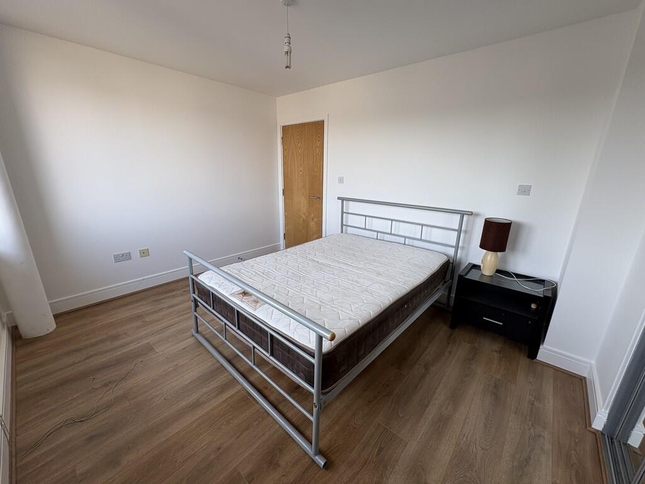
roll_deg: -0.6
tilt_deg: -15.9
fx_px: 261
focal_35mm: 14
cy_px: 242
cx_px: 322
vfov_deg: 85.7
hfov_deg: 102.1
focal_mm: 2.22
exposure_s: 1/99
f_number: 2.2
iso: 40
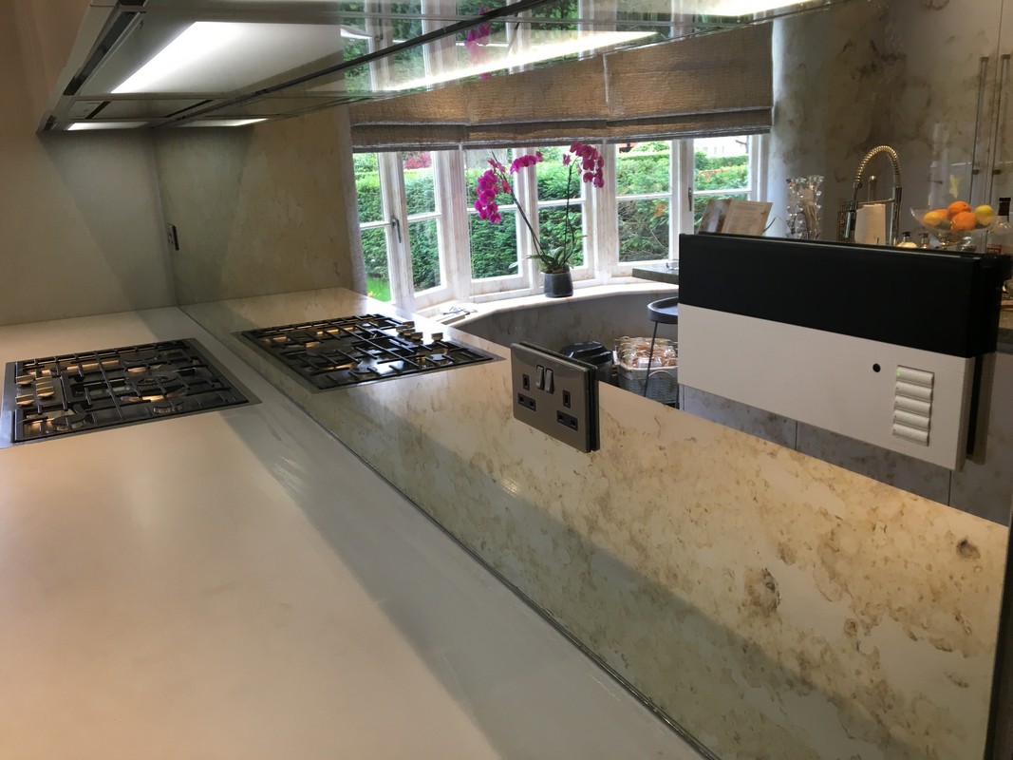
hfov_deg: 61.7
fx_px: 849
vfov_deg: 48.2
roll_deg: +3.4
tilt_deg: -14.6
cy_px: 380
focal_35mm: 29
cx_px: 506
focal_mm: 4.15
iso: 32
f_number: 2.2
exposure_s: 1/33
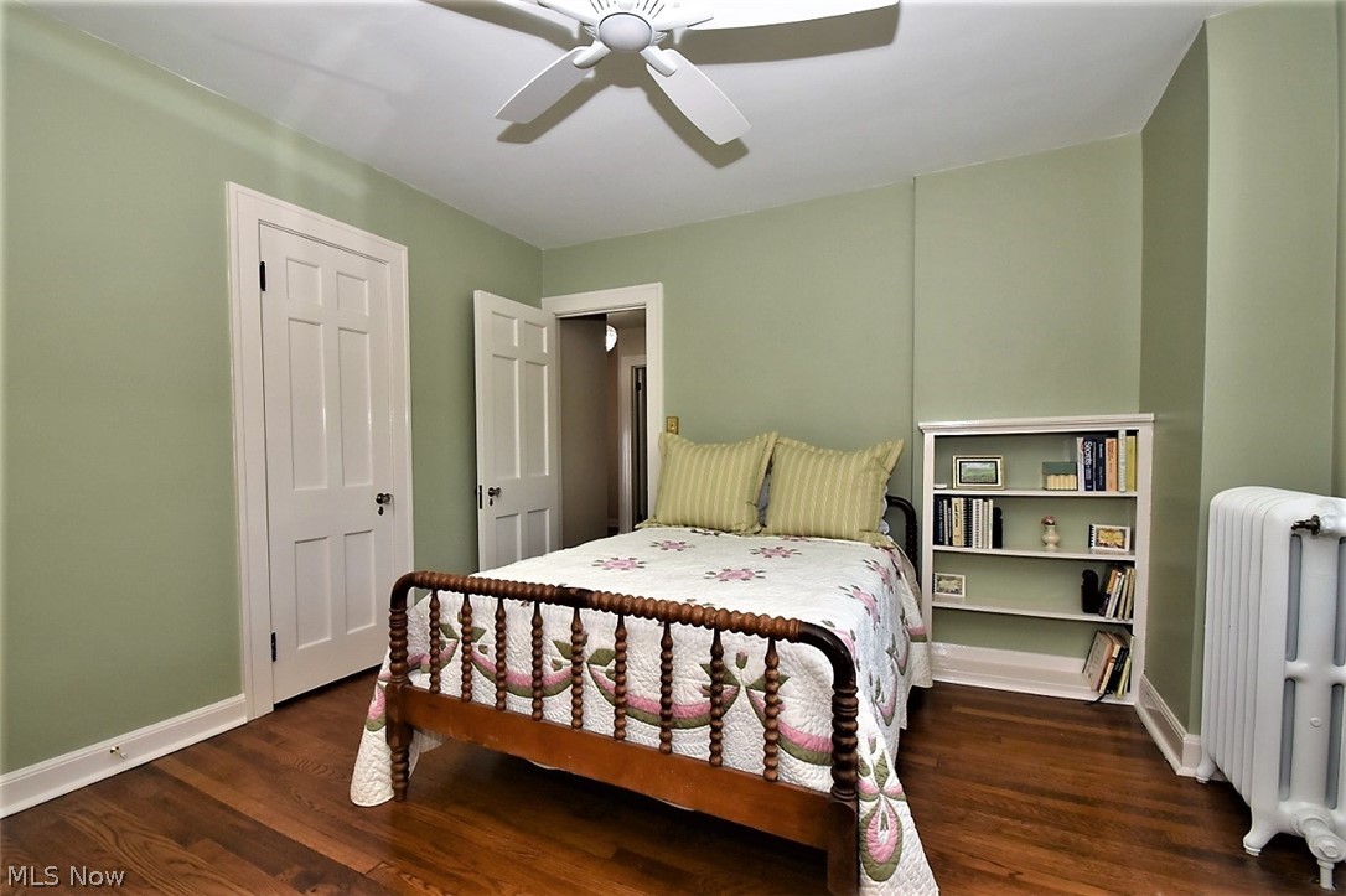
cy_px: 448
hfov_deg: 100.4
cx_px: 673
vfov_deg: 77.3
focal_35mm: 15
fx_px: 561
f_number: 18
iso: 800
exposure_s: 1/60
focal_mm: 10
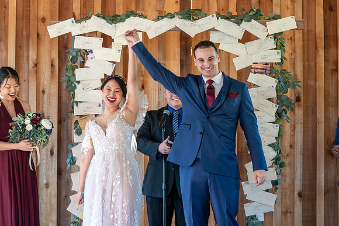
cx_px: 170
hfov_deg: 21.0
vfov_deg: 14.1
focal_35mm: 97
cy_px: 113
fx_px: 914
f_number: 4
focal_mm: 95
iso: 2000
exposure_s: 1/200
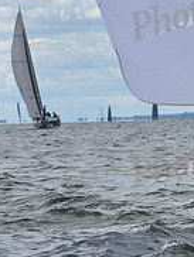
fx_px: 4108
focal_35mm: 551
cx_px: 405
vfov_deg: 3.6
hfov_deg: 2.7
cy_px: 57
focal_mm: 180
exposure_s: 1/800
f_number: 10
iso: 250
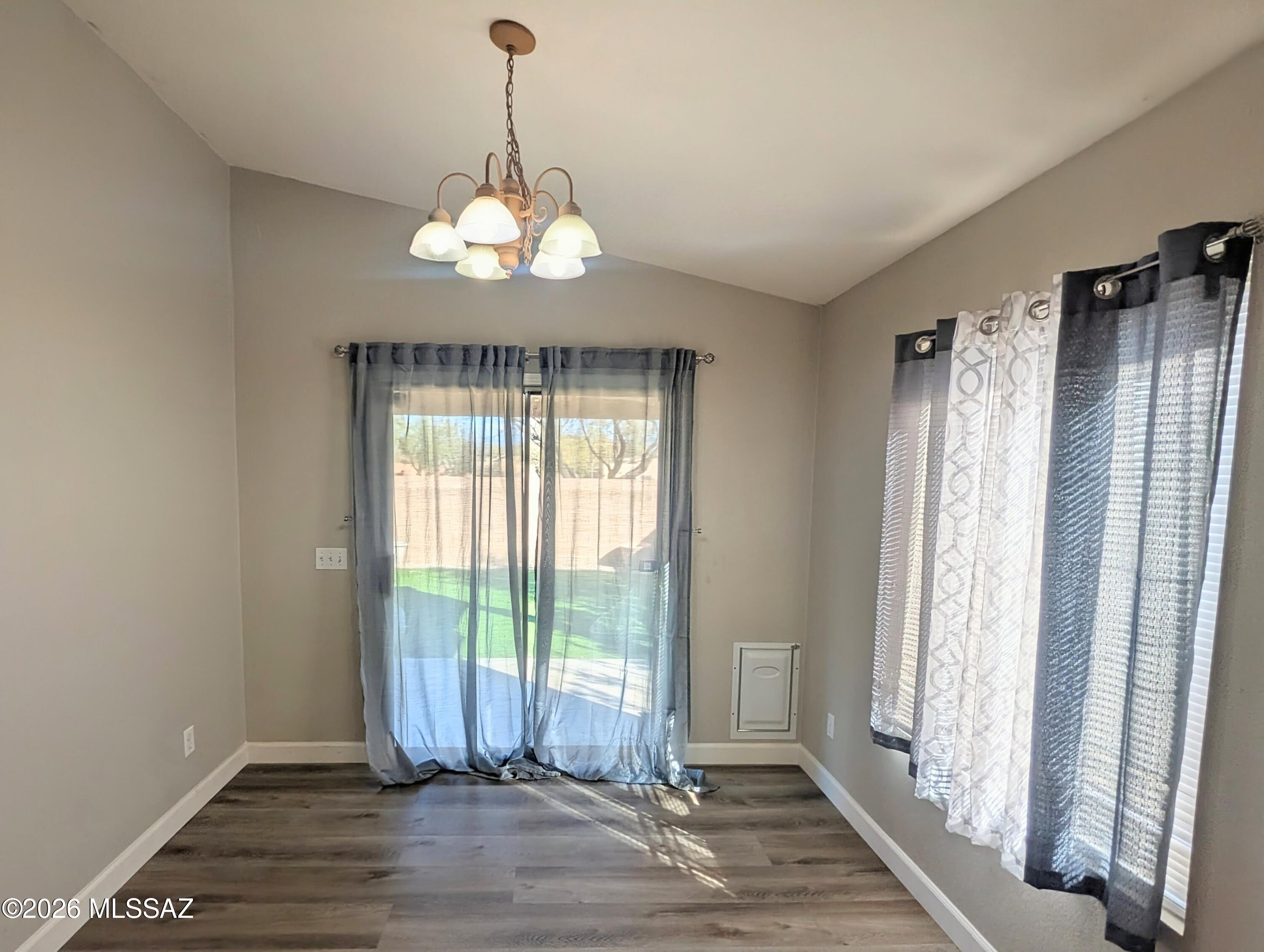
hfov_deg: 94.4
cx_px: 632
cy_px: 476
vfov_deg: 78.2
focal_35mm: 16
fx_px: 585
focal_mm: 2.35
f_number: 2.2
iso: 44
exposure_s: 1/120
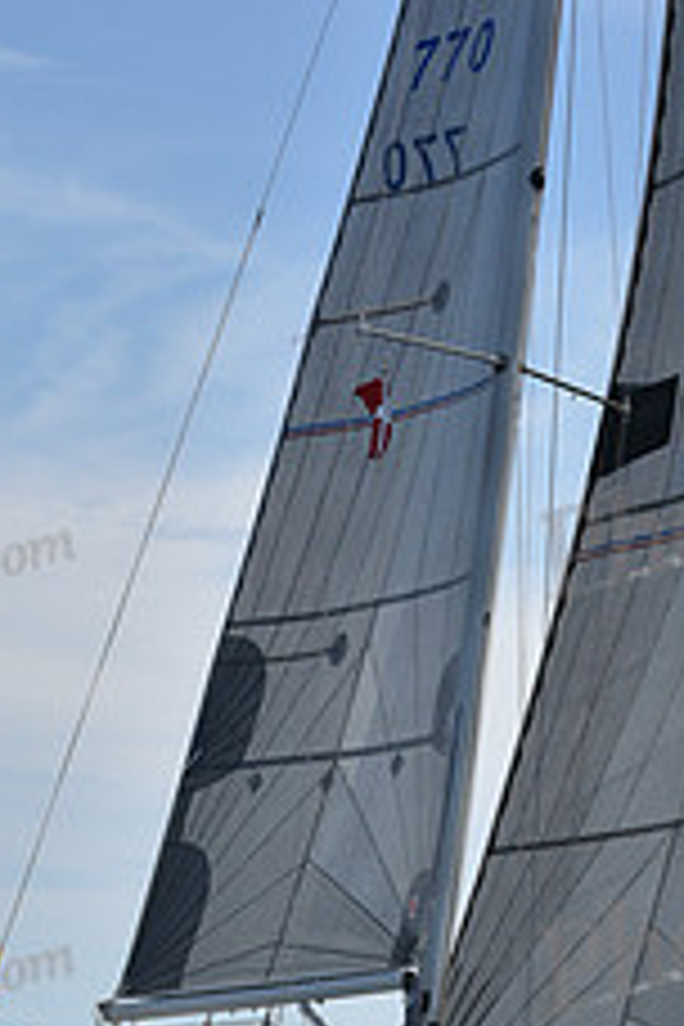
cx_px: 308
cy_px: 1197
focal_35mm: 178
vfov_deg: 11.3
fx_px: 5073
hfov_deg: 7.7
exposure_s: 1/1000
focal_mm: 70
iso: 320
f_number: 10
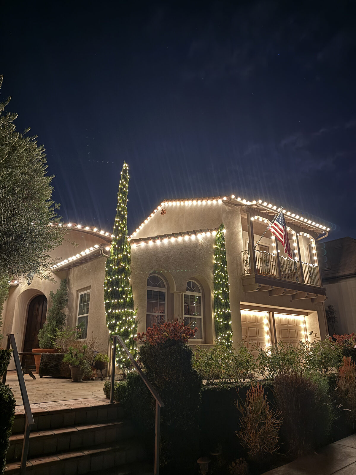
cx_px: 178
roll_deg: +0.0
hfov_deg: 56.8
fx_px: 329
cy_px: 238
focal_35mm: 24
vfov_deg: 71.6
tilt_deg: +17.8
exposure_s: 1/9
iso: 1250
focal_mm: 6.76
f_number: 1.78
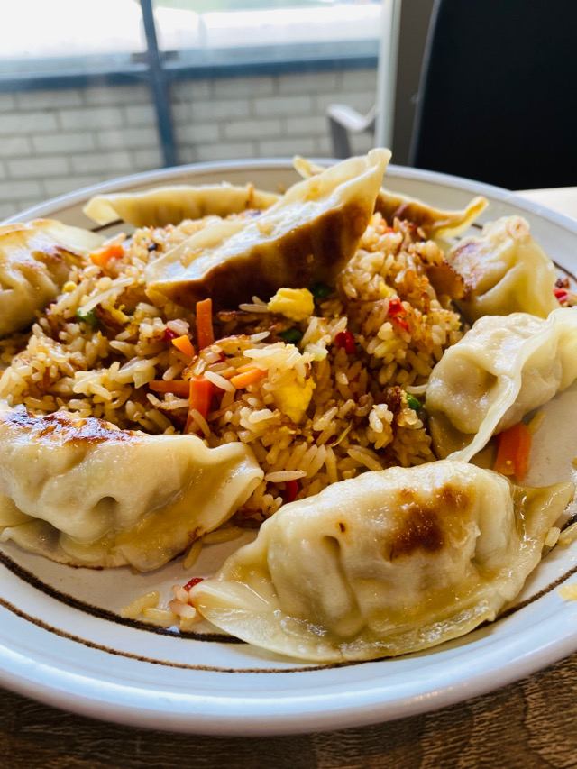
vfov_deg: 67.3
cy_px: 384
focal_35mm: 26
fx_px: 578
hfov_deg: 53.1
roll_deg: +1.5
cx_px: 288
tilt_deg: -38.3
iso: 40
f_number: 1.8
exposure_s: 1/120
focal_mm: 4.25
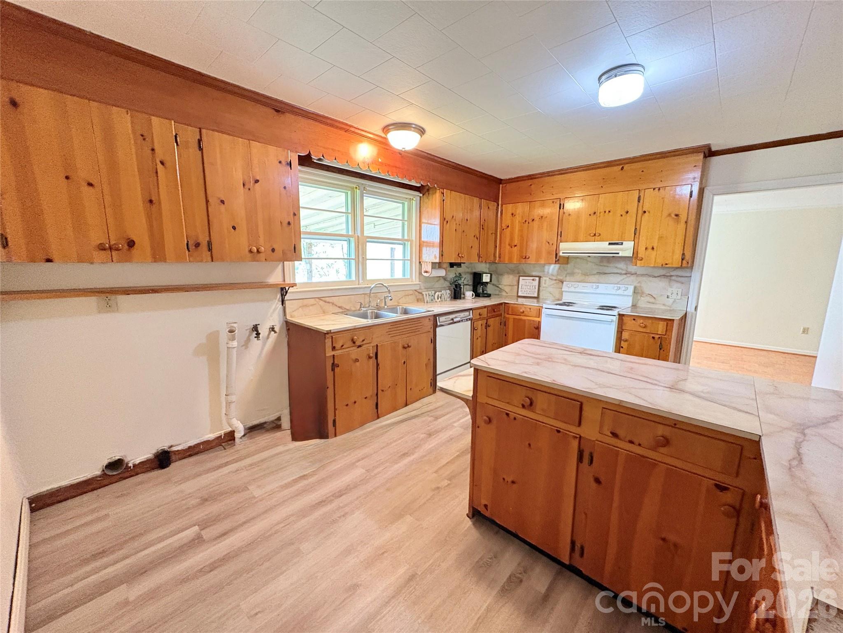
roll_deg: +0.0
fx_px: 341
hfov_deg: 102.1
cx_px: 422
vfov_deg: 85.7
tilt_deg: -9.2
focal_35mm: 14
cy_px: 316
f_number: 2.2
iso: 640
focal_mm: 2.22
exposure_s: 1/60
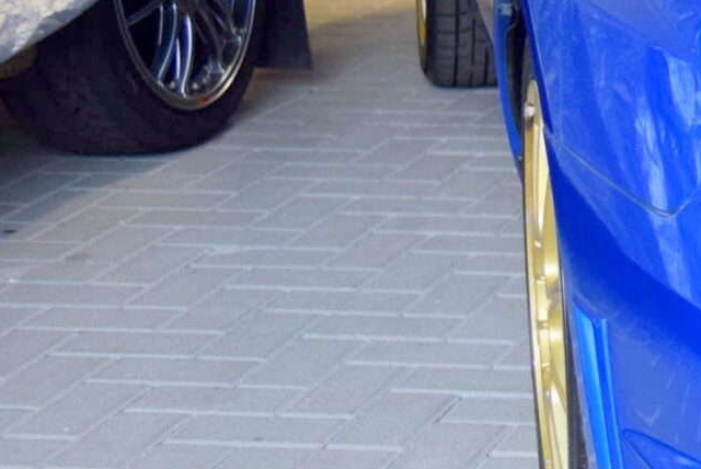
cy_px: 90
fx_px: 2456
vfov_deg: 10.9
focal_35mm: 126
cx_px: 1397
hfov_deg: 13.8
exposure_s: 1/60
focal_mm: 21
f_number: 4
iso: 560
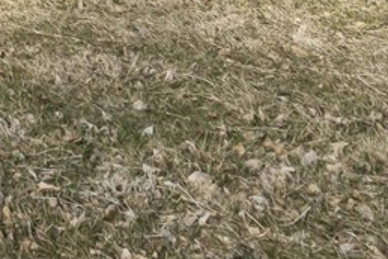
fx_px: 2198
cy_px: -495
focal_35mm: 204
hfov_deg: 9.0
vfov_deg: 6.2
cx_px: -574
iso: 400
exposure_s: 1/400
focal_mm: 31
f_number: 10
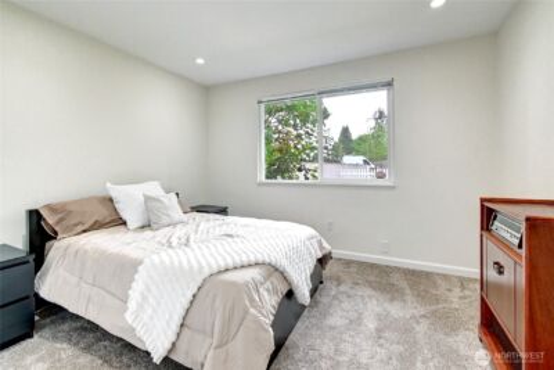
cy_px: 185
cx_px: 277
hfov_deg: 100.4
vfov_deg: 77.4
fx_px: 231
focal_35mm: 15
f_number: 11
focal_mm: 10
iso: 3200
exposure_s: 1/8
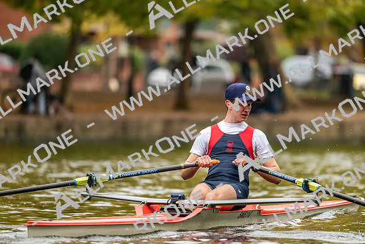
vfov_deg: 3.4
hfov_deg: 5.2
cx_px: 182
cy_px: 122
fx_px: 4056
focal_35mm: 400
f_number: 4.5
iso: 3200
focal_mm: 400
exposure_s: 1/2500
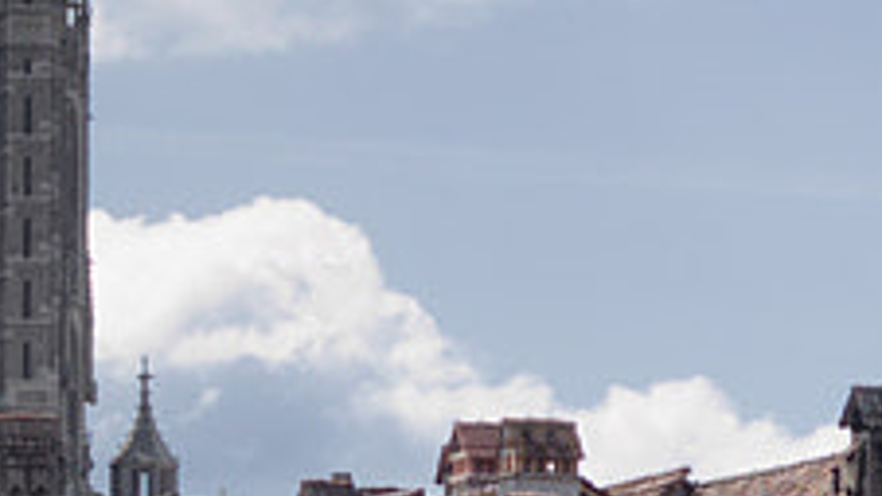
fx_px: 13000
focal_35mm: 556
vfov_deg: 2.2
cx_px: -246
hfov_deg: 3.9
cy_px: 1117
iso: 100
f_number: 6.3
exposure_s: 1/320
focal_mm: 50
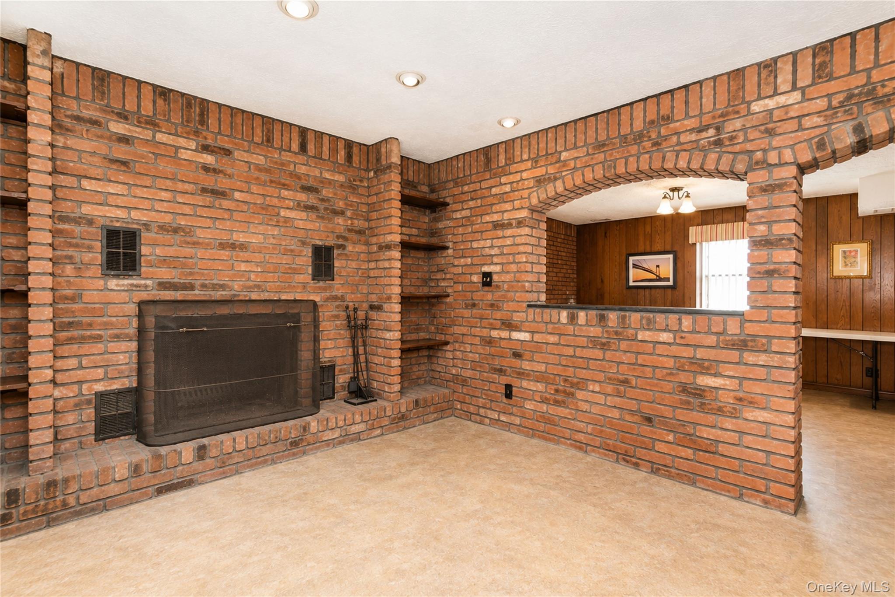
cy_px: 298
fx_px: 398
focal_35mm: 16
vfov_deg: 73.7
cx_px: 448
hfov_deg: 96.7
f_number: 4
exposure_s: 1/8
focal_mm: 16
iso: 64
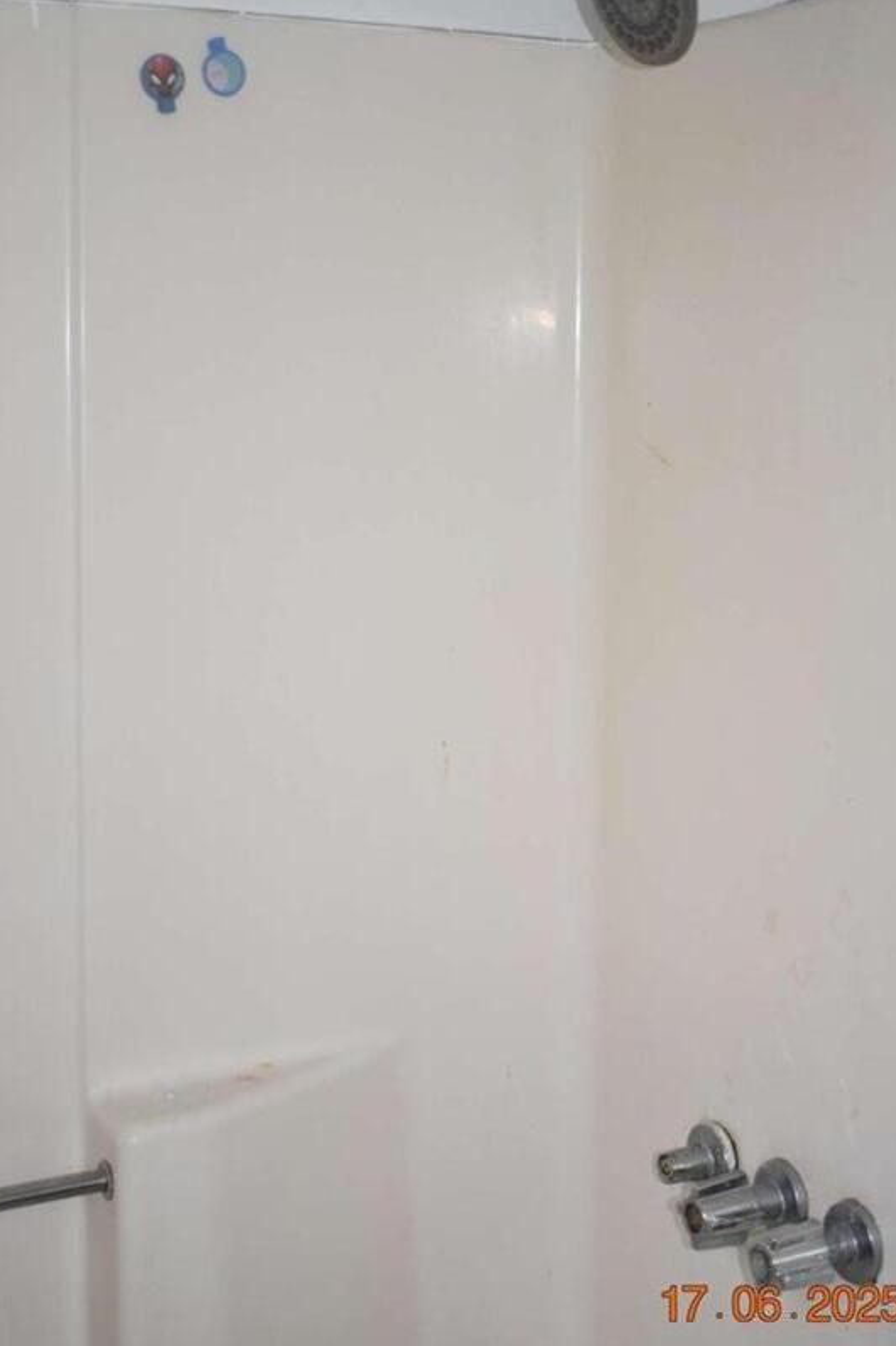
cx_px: 534
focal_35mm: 54
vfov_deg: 36.9
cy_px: 619
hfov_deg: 25.0
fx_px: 2018
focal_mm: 28
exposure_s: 1/160
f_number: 4.2
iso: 800
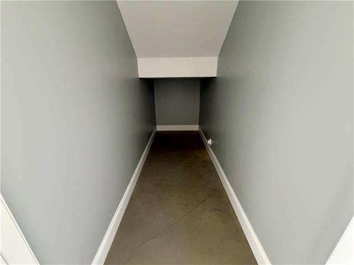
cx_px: 177
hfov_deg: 102.1
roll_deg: +1.3
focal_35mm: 14
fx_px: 143
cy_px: 132
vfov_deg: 85.7
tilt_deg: -21.0
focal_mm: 2.22
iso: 640
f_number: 2.2
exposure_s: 1/60
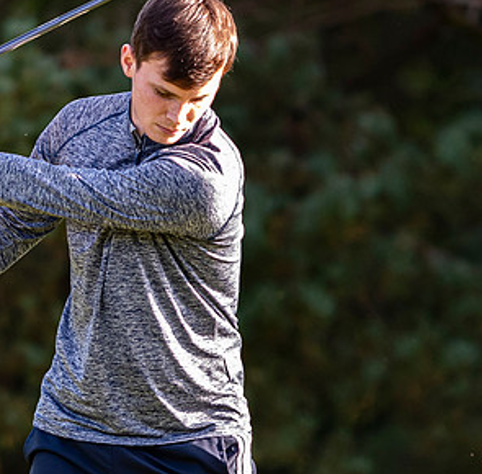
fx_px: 19822
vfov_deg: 1.4
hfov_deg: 1.4
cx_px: 117
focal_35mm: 1269
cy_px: 256
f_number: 2.8
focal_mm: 300
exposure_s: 1/1000
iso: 900
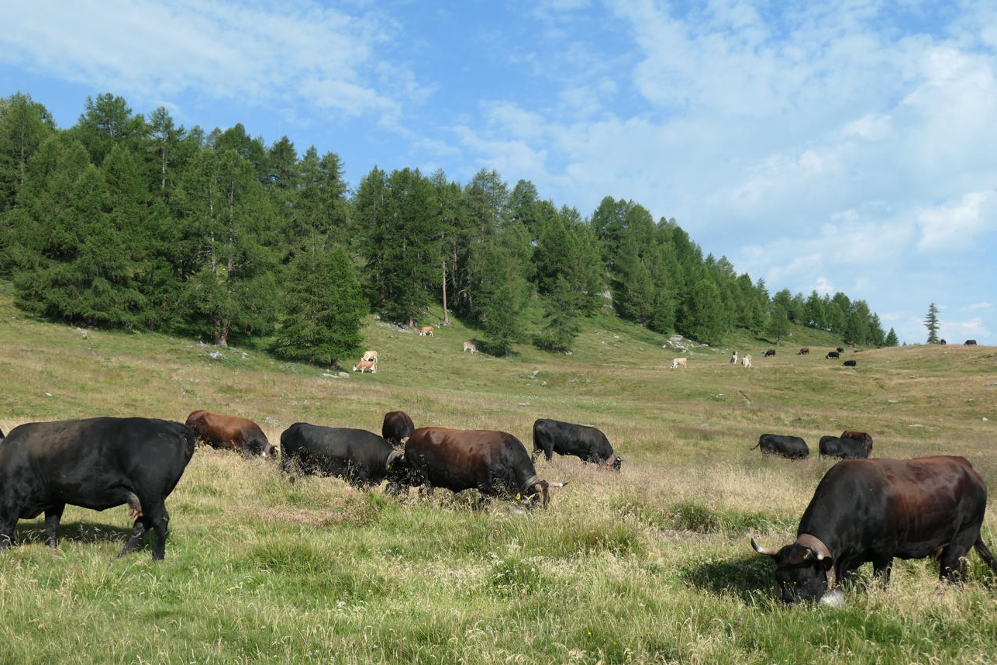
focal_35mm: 35
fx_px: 969
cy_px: 383
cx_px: 485
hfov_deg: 54.4
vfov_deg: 37.8
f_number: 5
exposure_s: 1/1000
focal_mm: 11.1
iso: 200
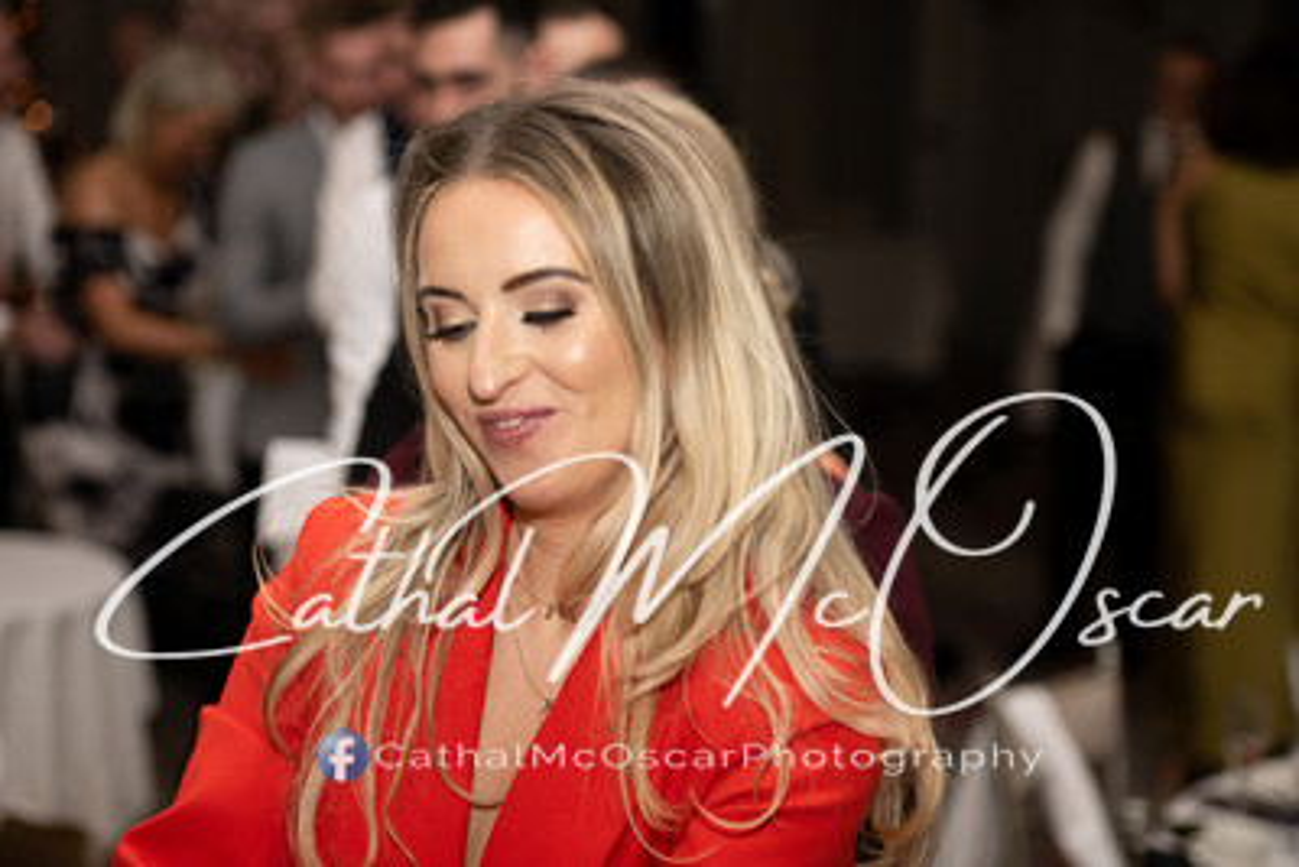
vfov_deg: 19.5
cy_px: 434
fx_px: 2527
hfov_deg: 28.8
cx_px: 650
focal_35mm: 70
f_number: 2.8
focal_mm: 70
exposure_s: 1/320
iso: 400
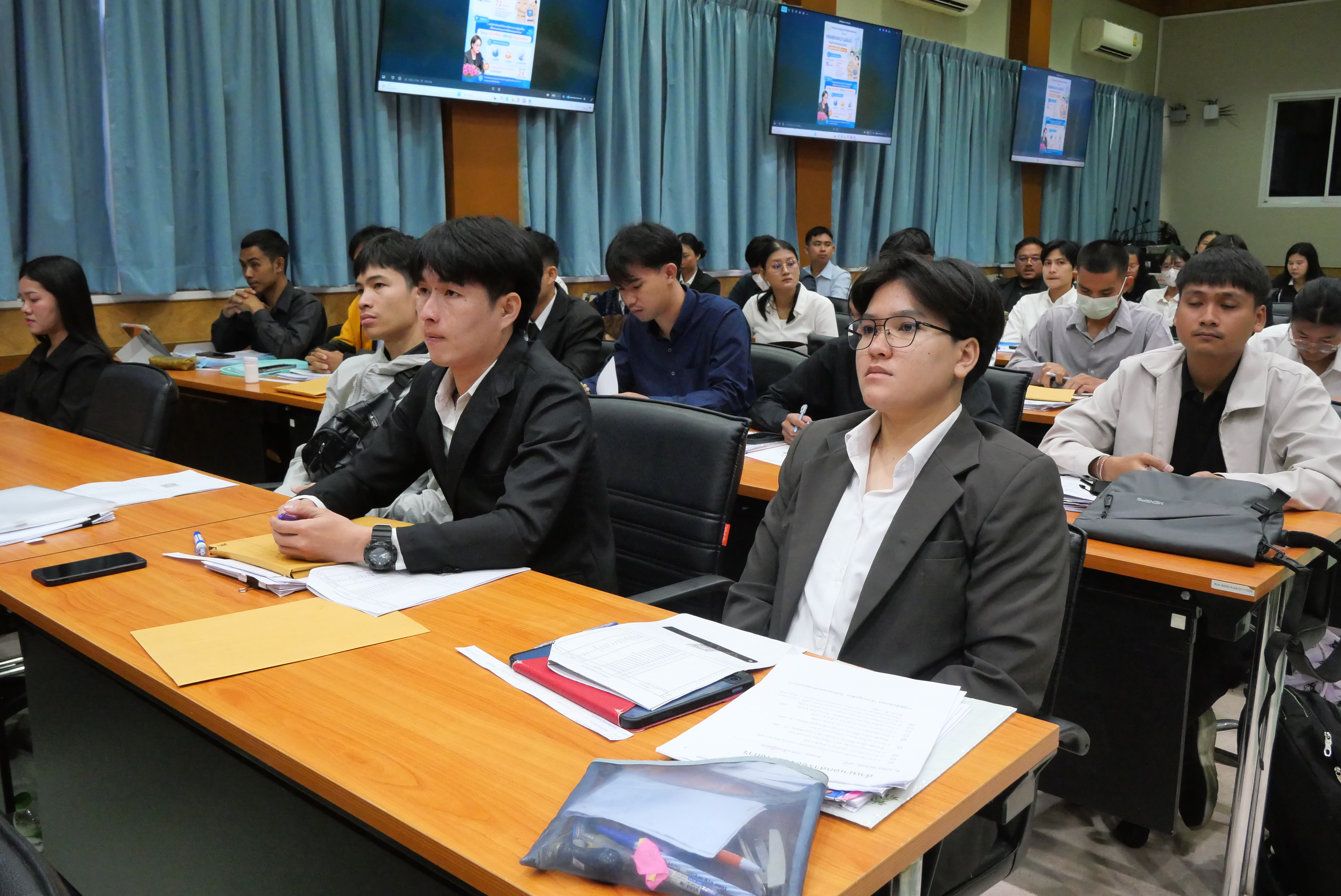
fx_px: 1081
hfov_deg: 63.6
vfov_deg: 45.0
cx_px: 670
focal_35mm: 29
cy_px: 448
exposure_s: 1/80
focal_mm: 14
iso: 3200
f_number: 5.6
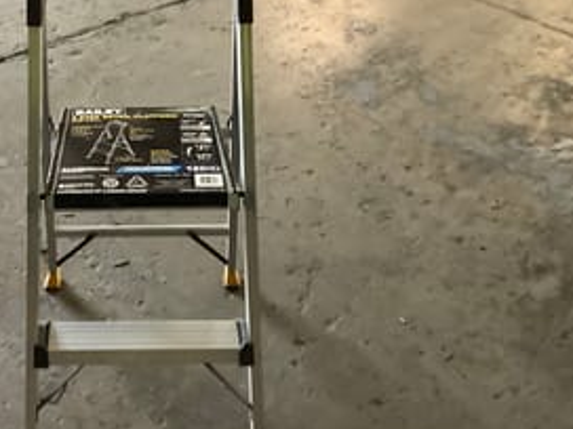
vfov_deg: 25.6
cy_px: 173
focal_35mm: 57
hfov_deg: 33.1
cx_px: 137
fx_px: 944
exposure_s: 1/33
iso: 400
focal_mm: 3.3
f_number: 2.4
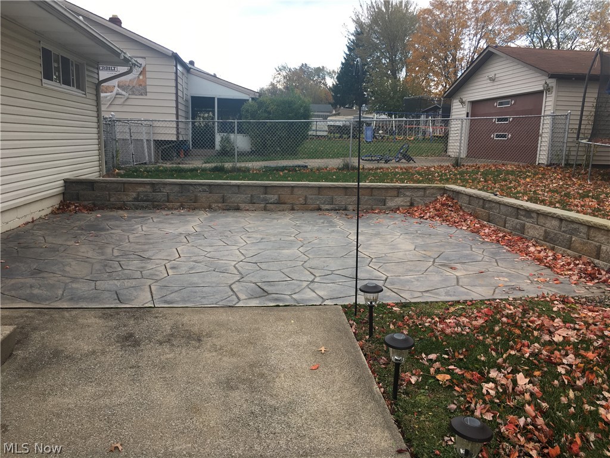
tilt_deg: -8.6
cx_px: 305
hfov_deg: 61.7
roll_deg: -1.5
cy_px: 229
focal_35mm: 29
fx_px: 511
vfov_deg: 48.2
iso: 25
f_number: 2.2
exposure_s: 1/60
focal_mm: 4.15
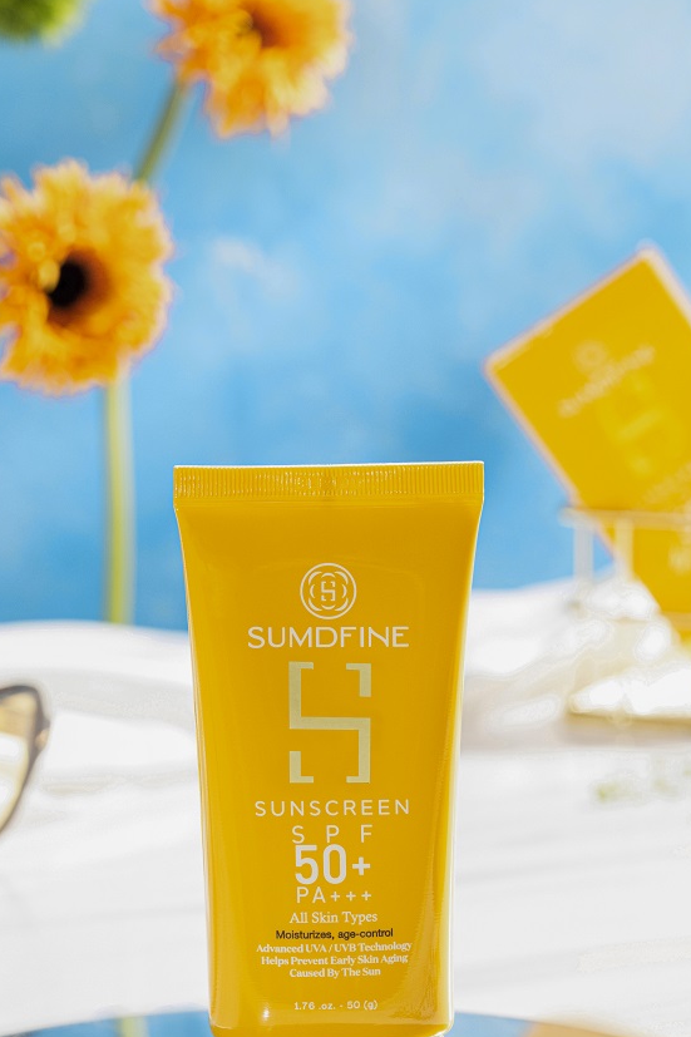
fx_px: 3658
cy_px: 508
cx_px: 329
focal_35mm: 127
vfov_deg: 16.1
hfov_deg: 10.8
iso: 400
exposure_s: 1/125
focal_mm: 70
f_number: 7.1
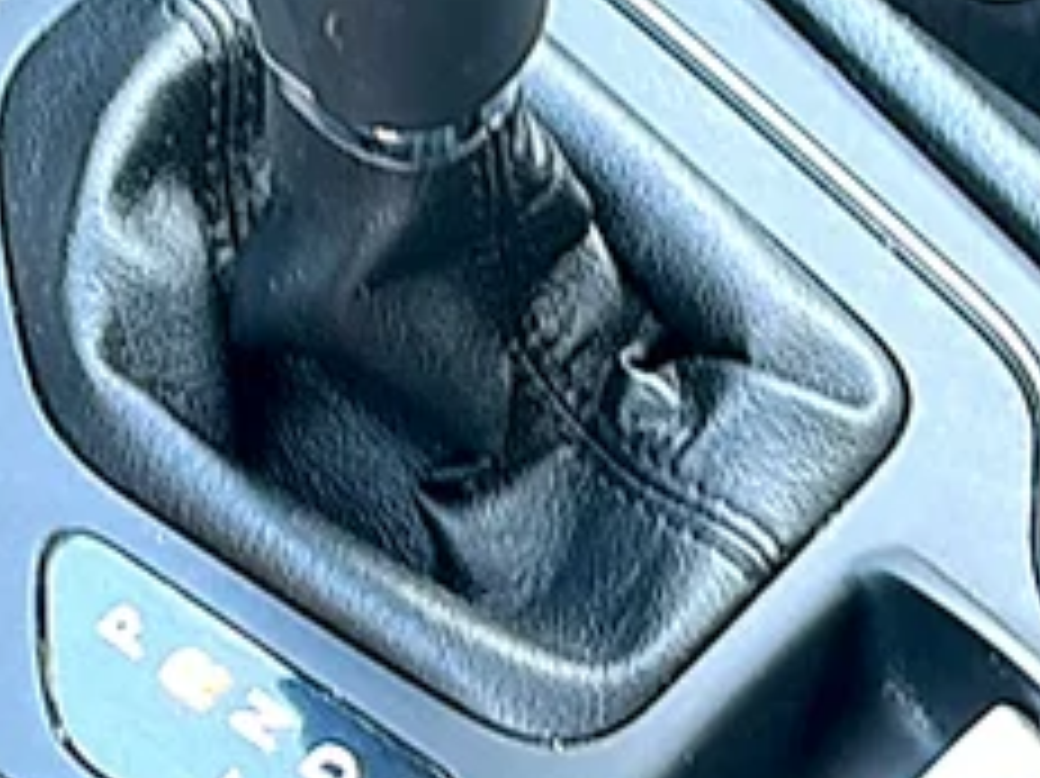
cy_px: 227
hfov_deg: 18.0
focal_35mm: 109
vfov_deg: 13.5
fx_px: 3273
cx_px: 437
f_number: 1.78
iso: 80
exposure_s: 1/40
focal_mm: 6.86
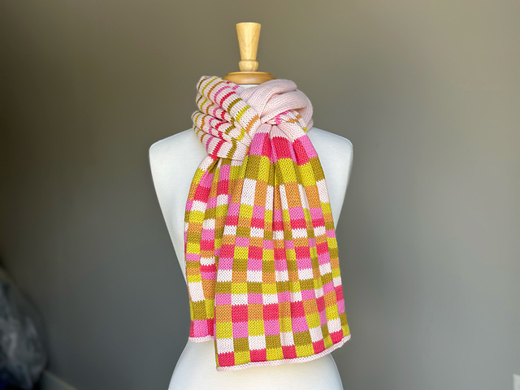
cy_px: 195
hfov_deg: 39.7
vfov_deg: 30.3
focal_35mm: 48
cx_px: 260
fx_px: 721
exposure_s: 1/549
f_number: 1.78
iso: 80
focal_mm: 6.86
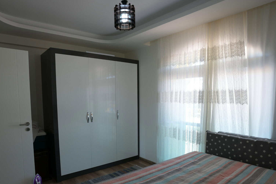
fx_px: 176
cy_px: 116
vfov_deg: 54.4
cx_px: 132
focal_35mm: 23
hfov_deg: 76.1
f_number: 4
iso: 160
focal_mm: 17
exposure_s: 1/60
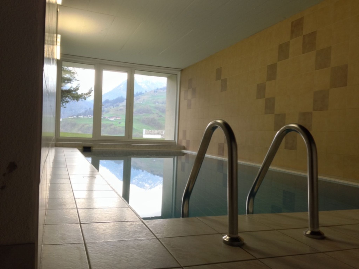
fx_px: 342
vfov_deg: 42.9
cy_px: 134
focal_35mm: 33
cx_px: 180
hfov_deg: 55.4
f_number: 2.4
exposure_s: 1/20
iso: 100
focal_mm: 4.12
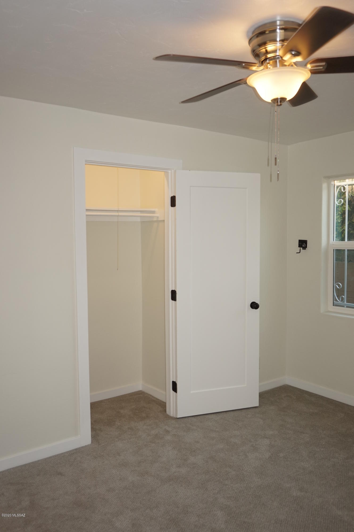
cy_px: 266
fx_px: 443
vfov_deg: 62.0
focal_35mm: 30
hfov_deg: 43.6
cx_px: 177
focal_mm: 20
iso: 250
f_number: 4
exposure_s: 1/160
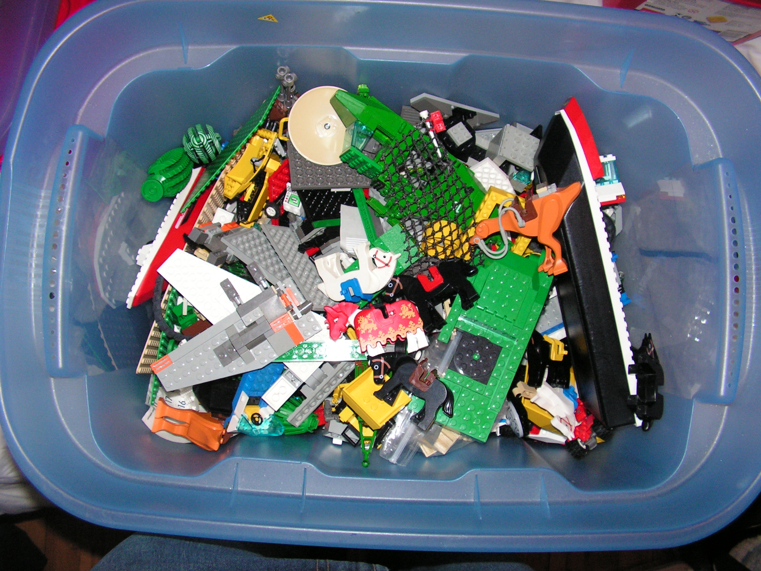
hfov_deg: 51.4
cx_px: 380
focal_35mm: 36
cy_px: 286
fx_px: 791
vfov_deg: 39.7
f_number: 3.2
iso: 200
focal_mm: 6
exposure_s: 1/40
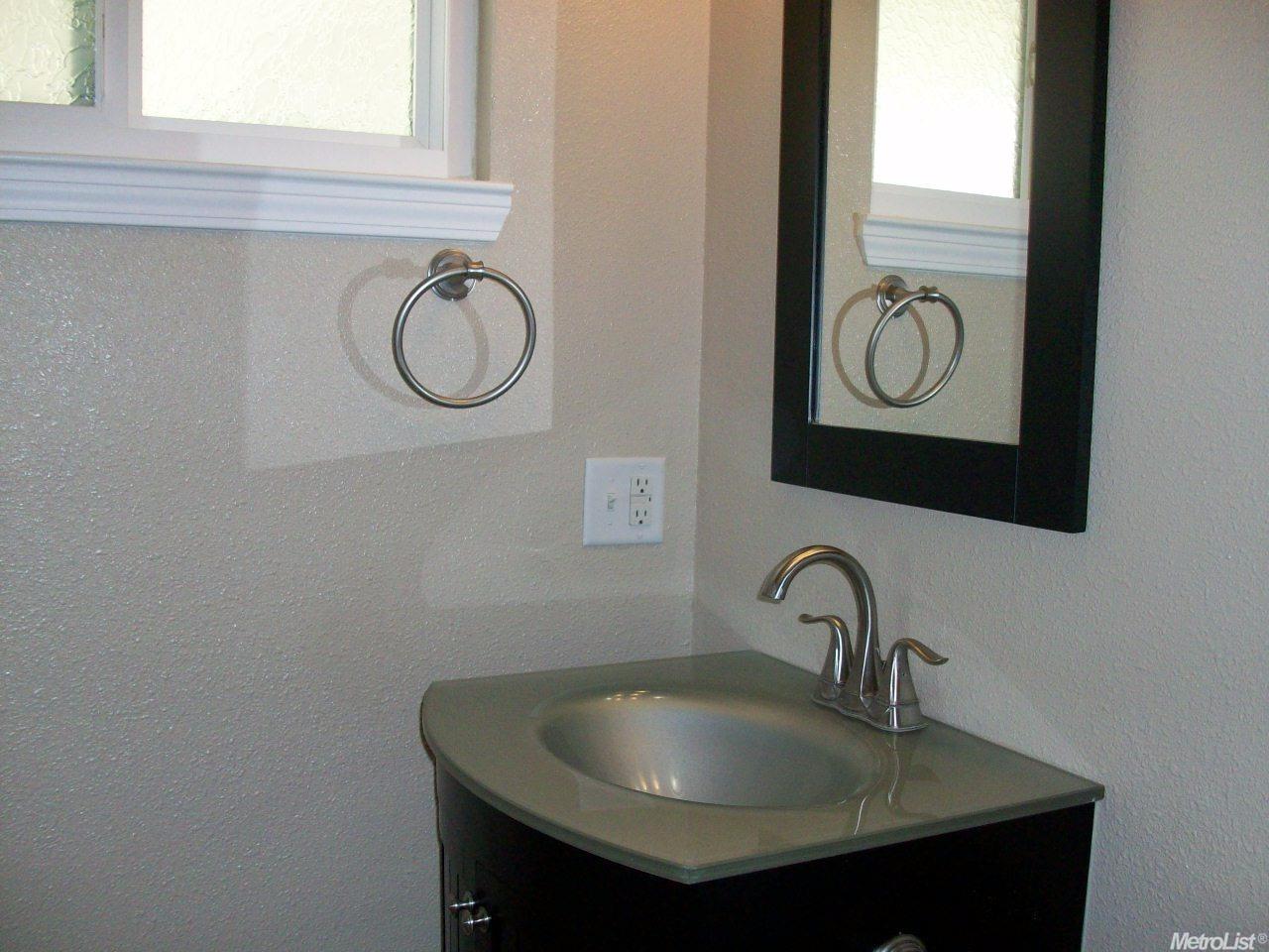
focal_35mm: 34
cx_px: 634
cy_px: 476
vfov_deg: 41.8
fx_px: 1246
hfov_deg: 54.0
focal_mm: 5.7
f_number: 2.8
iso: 160
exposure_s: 1/60
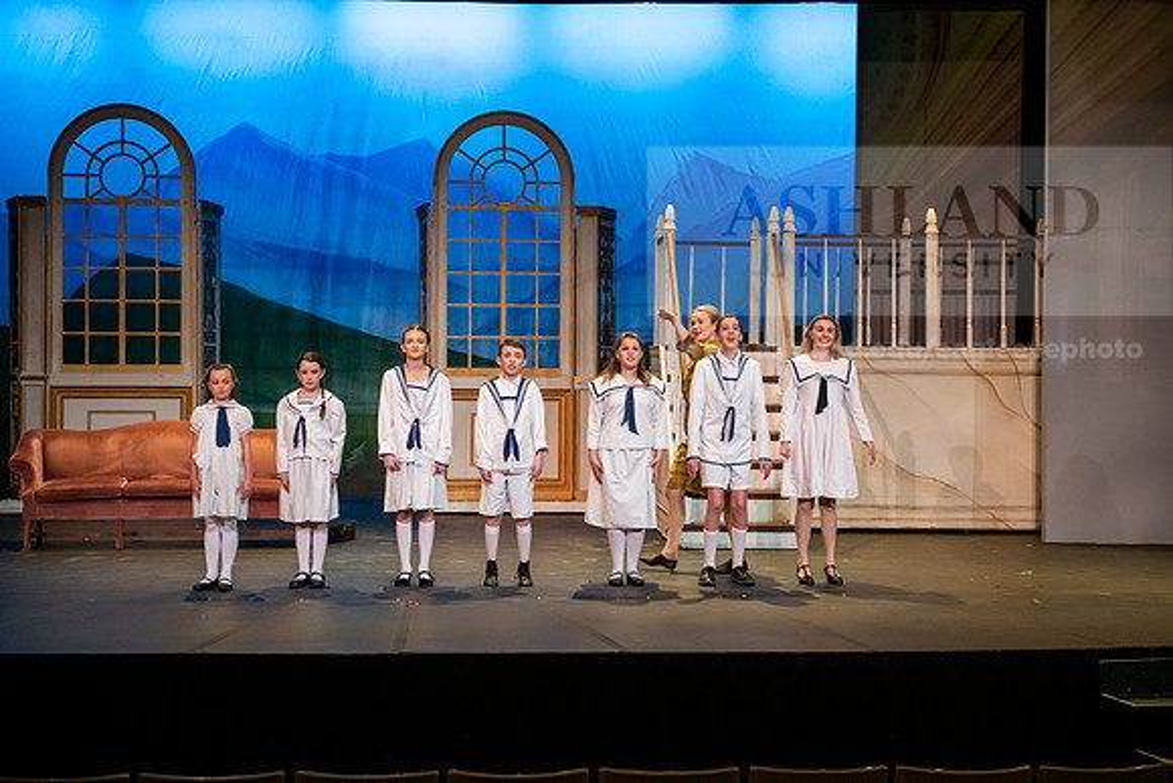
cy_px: 392
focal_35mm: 62
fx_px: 2021
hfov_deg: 32.4
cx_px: 586
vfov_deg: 21.9
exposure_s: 1/200
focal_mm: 62
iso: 2500
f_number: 3.2
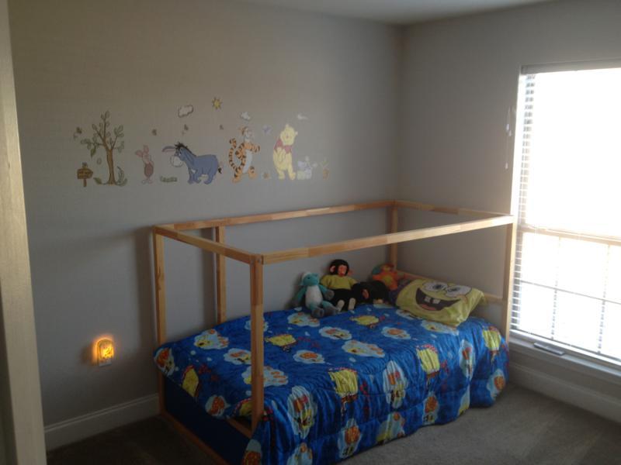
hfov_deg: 52.6
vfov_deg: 40.7
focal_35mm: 35
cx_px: 310
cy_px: 232
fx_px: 628
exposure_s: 1/24
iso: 50
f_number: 2.4
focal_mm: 4.28
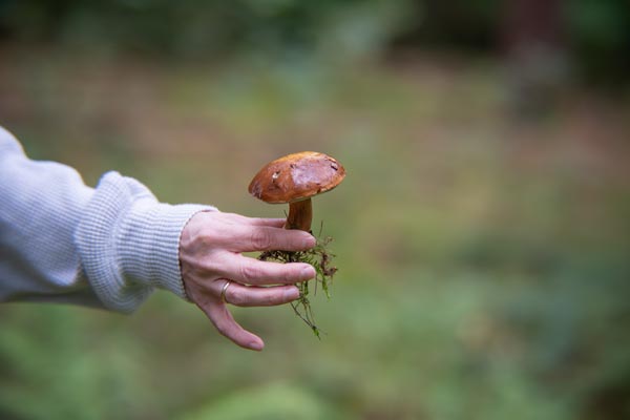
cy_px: 210
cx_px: 315
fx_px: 1487
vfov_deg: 16.1
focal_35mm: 85
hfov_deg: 23.9
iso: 1600
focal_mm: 85
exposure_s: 1/800
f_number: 2.2
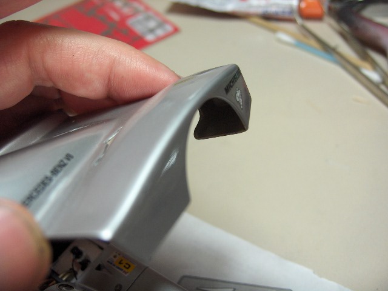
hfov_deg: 47.9
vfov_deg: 36.8
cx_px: 194
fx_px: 437
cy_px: 146
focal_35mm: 39
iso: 105
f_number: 2.8
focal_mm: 8
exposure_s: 1/103
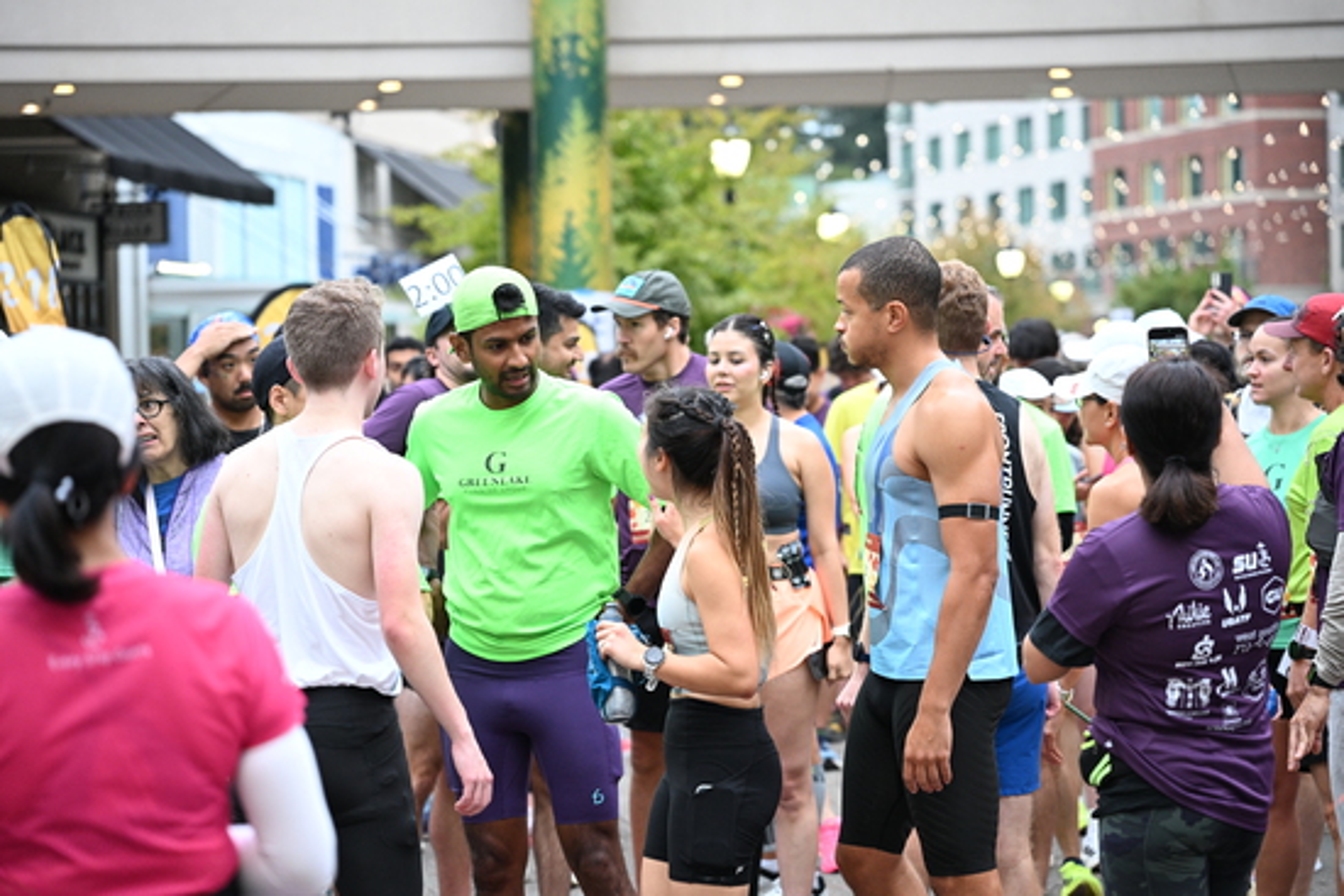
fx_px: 4481
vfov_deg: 11.4
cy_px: 448
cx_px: 672
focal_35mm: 120
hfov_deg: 17.1
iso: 2000
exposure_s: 1/320
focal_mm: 120
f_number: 4
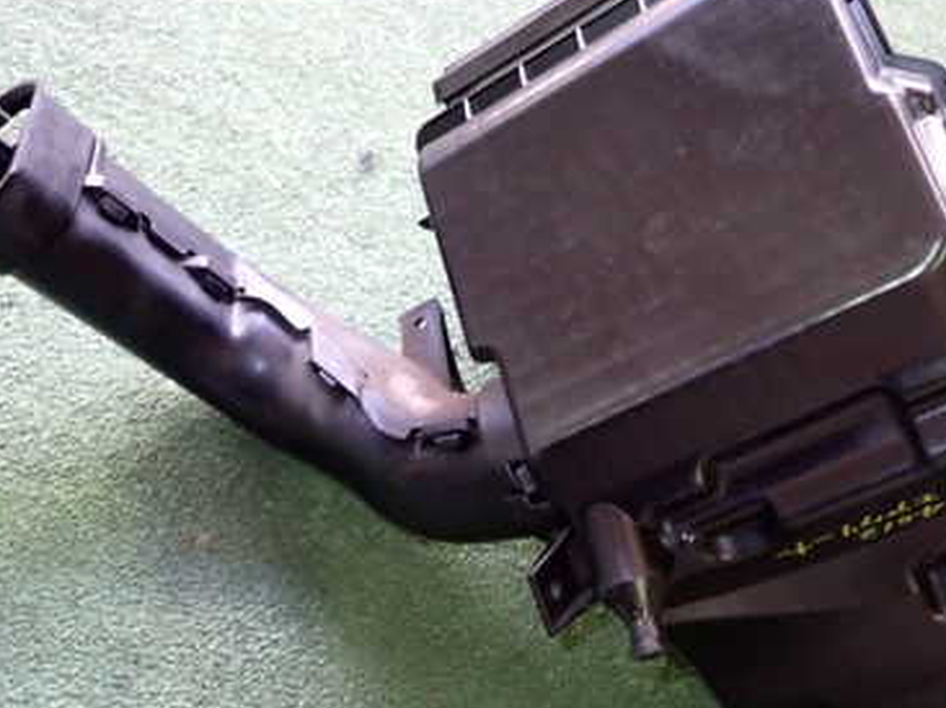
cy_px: 380
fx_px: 1120
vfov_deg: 35.1
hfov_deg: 45.5
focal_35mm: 41
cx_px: 582
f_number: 5.6
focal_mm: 4.5
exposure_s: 1/8
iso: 1000
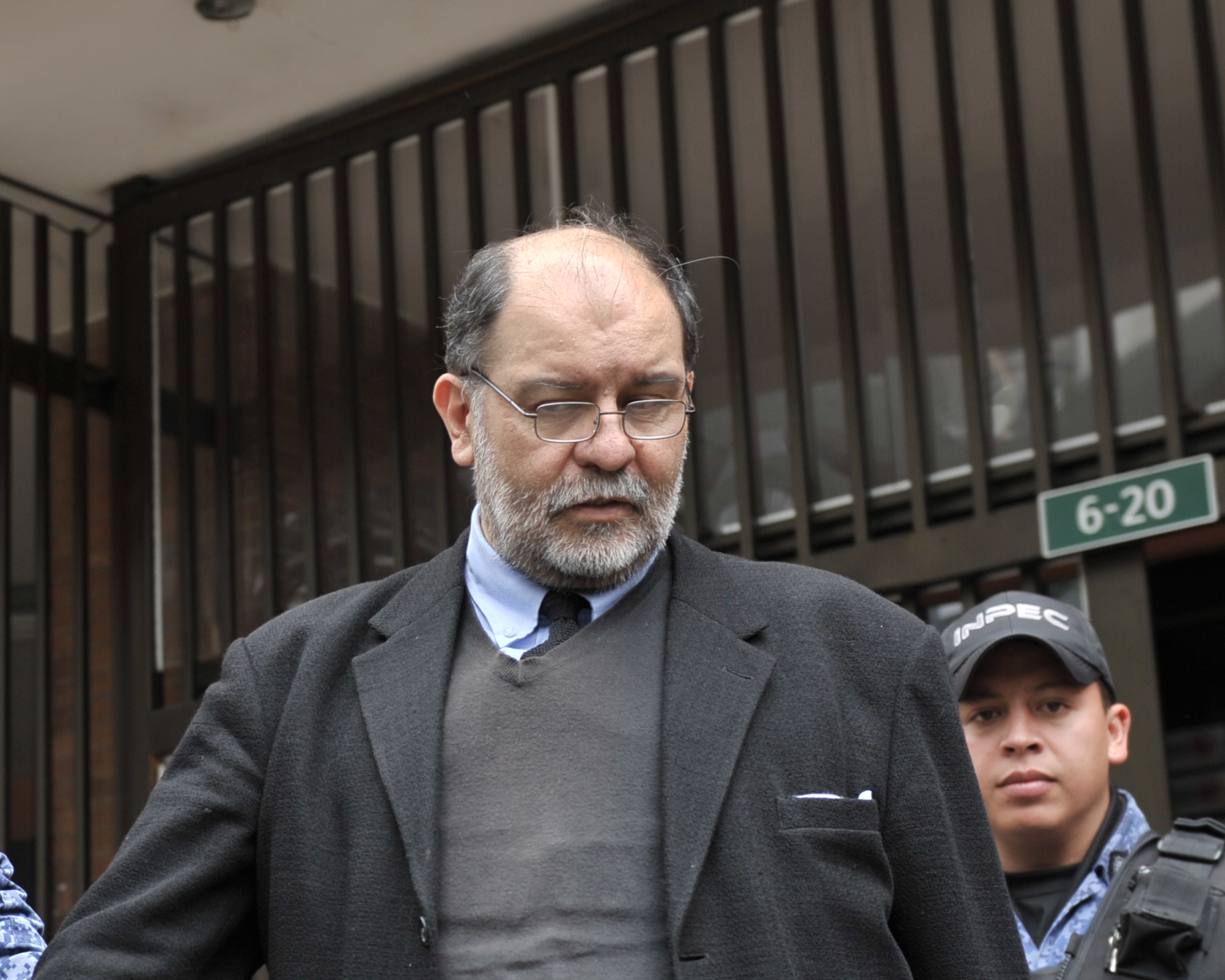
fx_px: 3082
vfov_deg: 18.0
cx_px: 213
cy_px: 633
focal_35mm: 85
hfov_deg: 22.1
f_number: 3.5
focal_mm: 38
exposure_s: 1/400
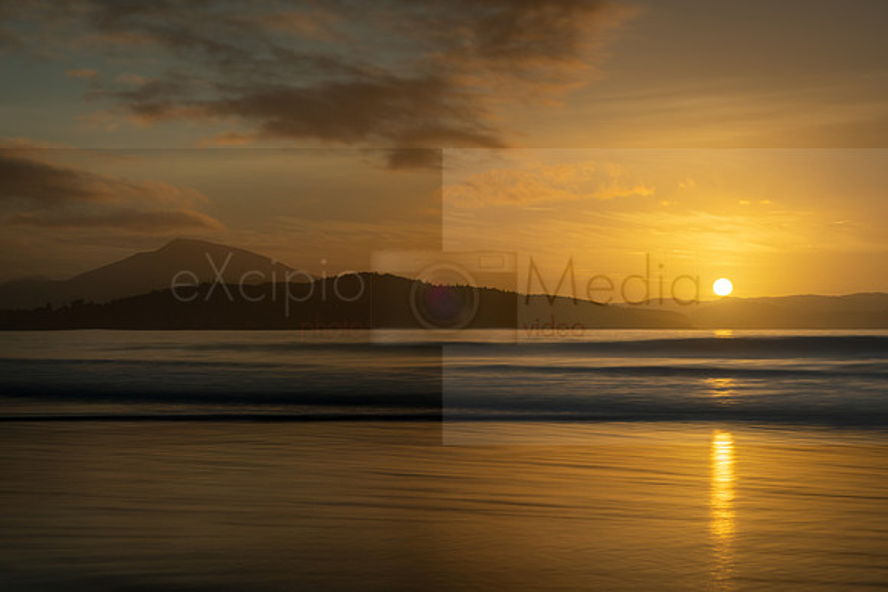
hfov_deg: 28.1
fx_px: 1776
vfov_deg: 18.9
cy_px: 296
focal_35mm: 72
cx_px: 444
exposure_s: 2
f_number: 8
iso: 100
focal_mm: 70
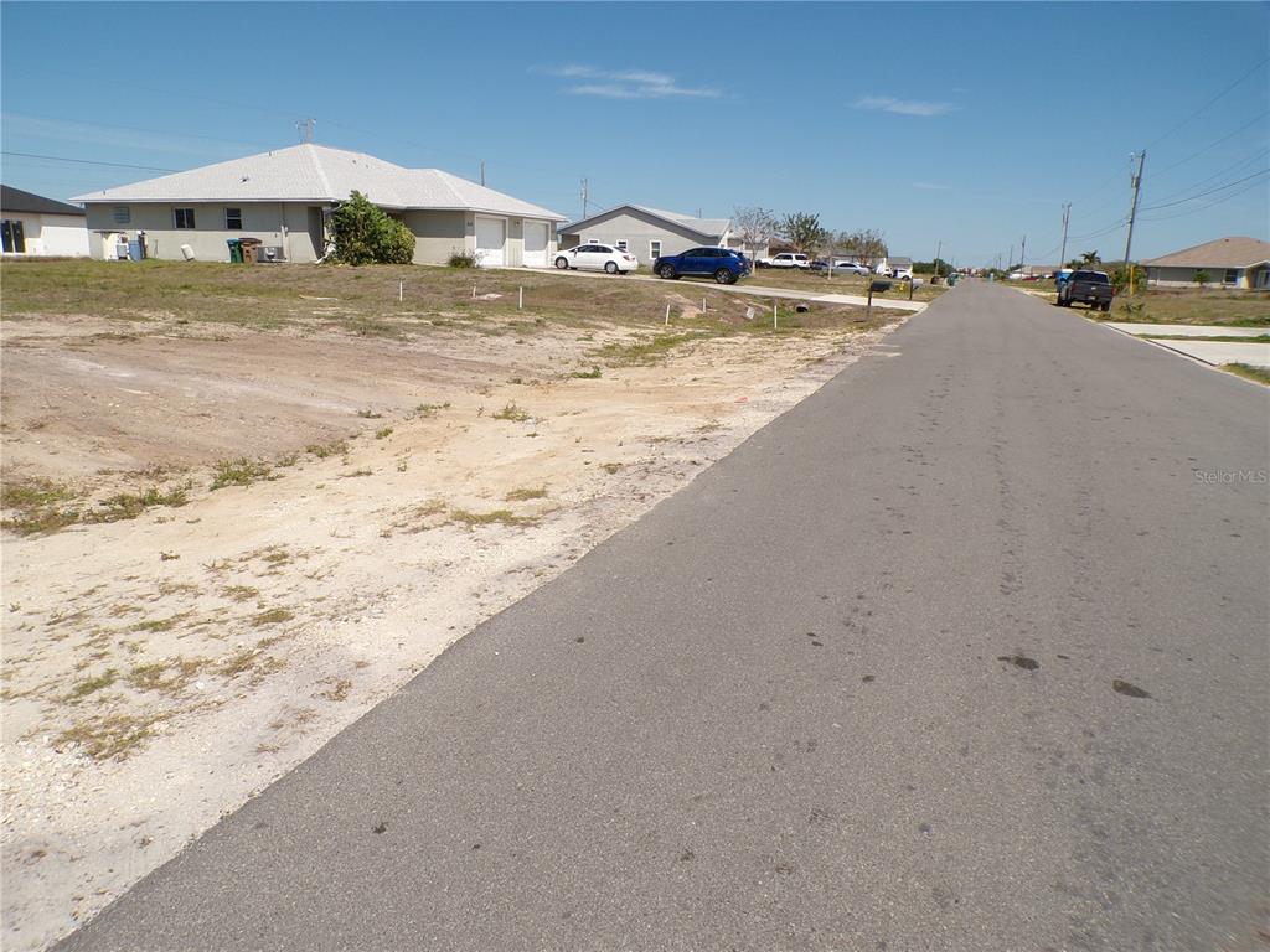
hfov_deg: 71.6
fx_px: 881
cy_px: 476
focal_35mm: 24
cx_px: 635
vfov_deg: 56.8
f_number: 5.8
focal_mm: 4.3
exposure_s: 1/640
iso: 100
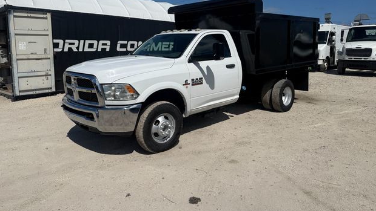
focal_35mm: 27
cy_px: 74
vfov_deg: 42.4
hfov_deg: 69.8
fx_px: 269
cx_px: 193
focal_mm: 6.76
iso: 64
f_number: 1.78
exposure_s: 1/14286
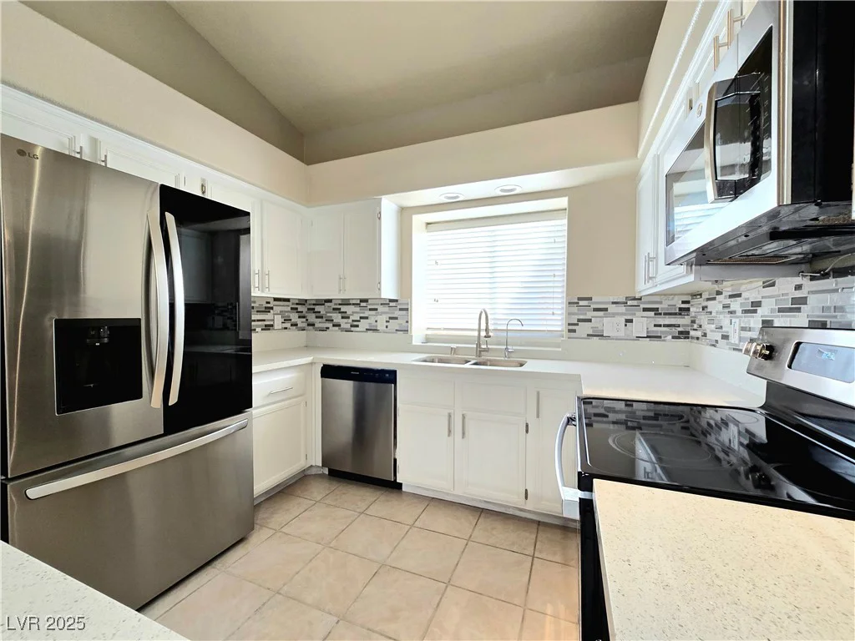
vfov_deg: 89.9
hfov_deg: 106.2
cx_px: 428
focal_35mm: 13
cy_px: 320
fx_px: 321
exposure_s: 1/60.2
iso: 125
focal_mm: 2.2
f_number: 2.2
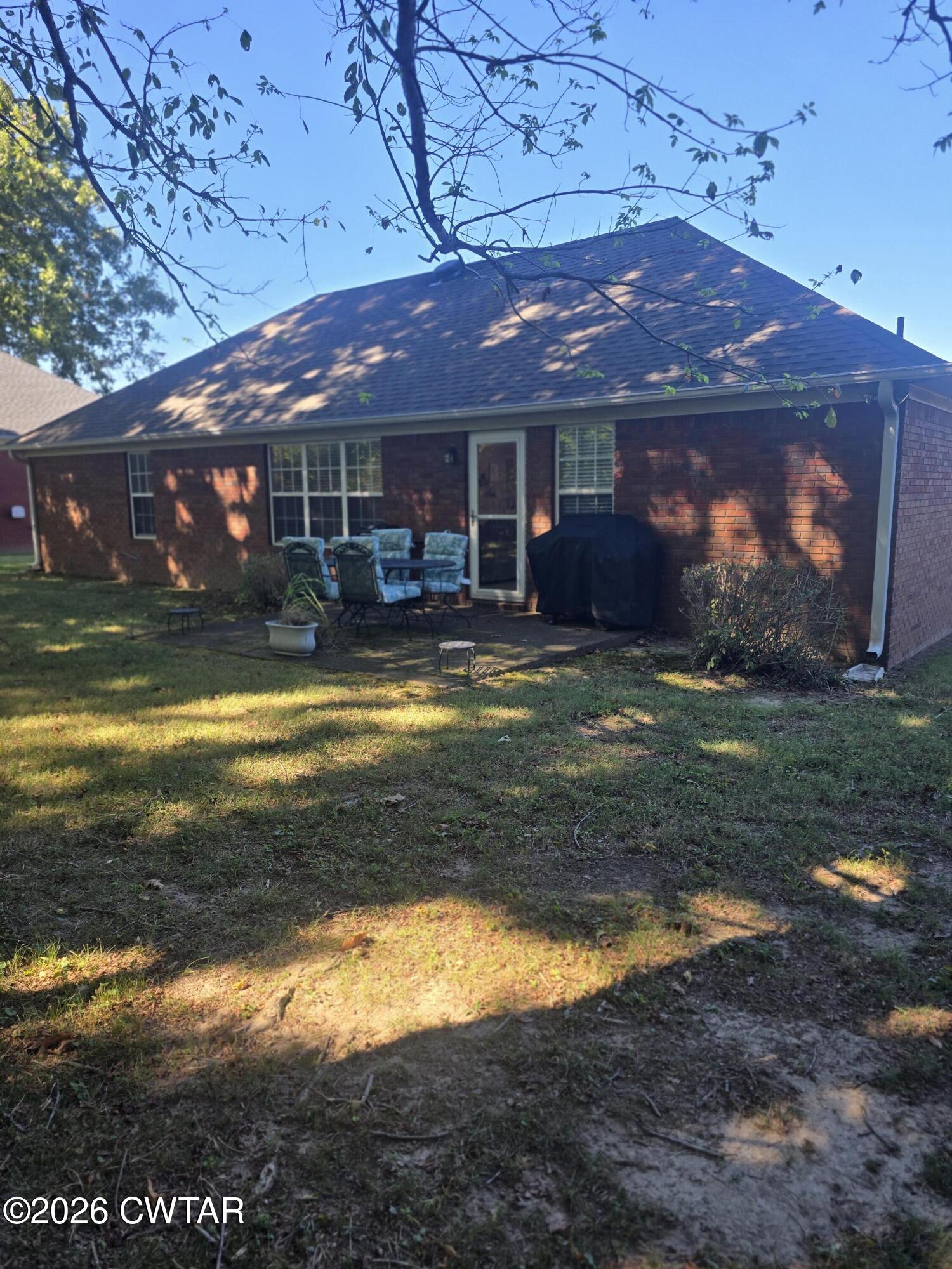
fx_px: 843
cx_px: 476
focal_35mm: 23
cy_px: 634
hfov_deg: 58.9
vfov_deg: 73.9
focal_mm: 6.3
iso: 12
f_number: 1.7
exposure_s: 1/181
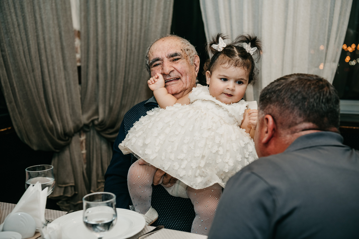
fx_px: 519
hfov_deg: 38.2
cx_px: 180
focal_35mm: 52
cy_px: 120
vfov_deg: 26.0
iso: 160
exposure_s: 1/160
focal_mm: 52
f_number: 4
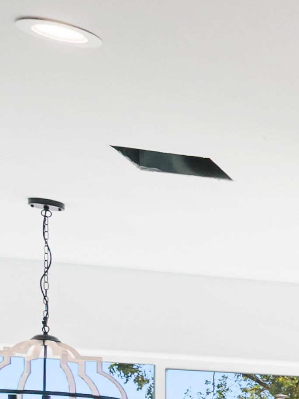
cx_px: 1099
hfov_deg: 9.0
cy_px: 550
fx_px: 1025
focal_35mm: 89
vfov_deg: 19.8
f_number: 8
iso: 125
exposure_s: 1/25
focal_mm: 14
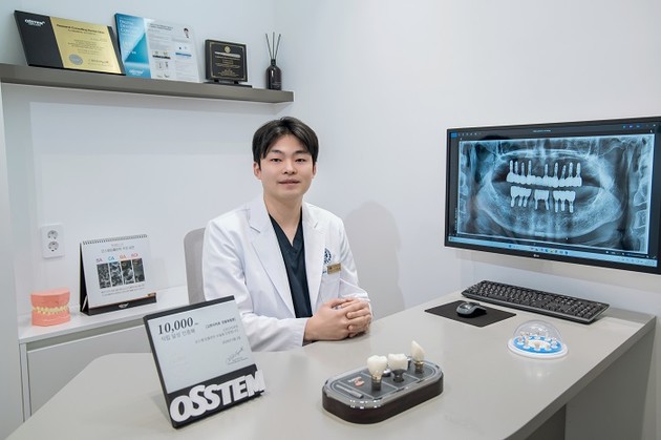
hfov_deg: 62.0
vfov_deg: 43.5
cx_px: 330
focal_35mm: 30
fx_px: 550
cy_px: 220
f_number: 4
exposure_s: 1/25
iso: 160
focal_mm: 30
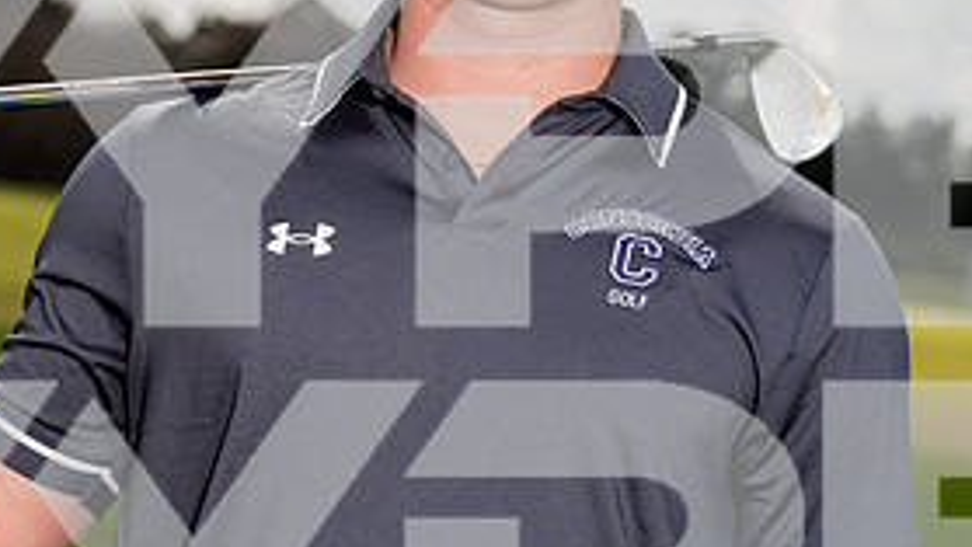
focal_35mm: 135
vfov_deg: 9.0
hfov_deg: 15.9
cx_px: 348
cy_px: 145
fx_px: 3480
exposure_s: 1/1000
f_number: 4
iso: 100
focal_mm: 62
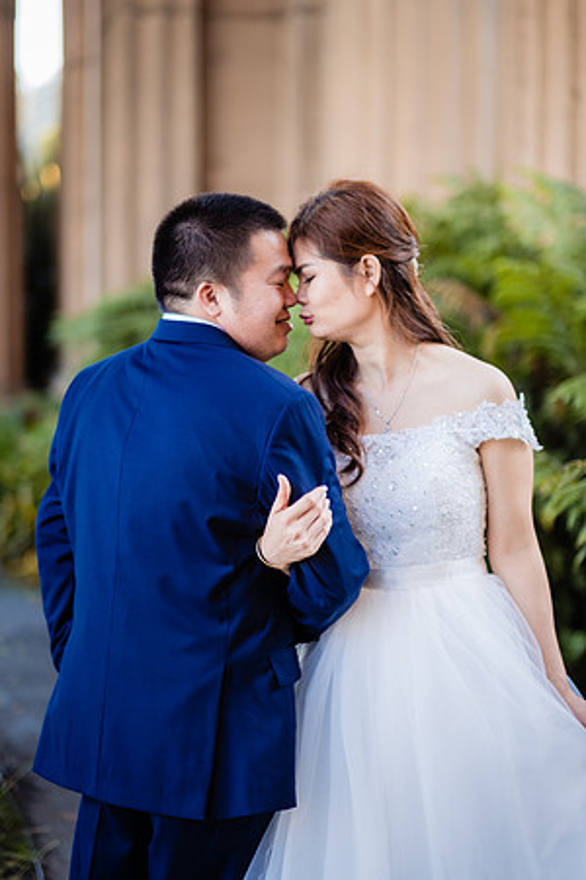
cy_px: 440
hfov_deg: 16.3
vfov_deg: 24.2
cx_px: 293
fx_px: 2051
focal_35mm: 84
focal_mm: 56
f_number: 1.2
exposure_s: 1/400
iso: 160
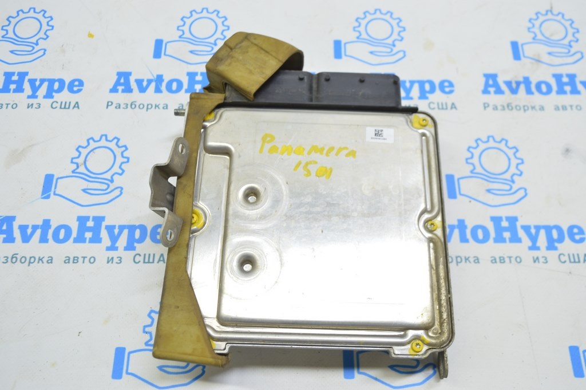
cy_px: 195
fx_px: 537
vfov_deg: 39.9
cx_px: 293
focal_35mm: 33
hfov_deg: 57.3
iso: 400
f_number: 5.6
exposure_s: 1/20
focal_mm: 22
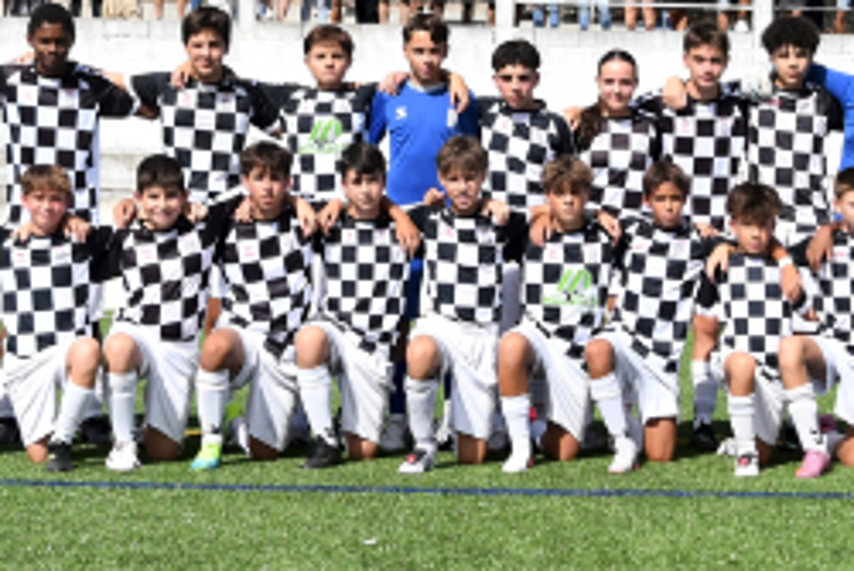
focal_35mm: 72
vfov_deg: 18.7
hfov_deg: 28.0
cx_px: 355
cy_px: 75
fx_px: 1709
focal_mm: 20
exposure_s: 1/8000
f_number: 4.5
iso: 800
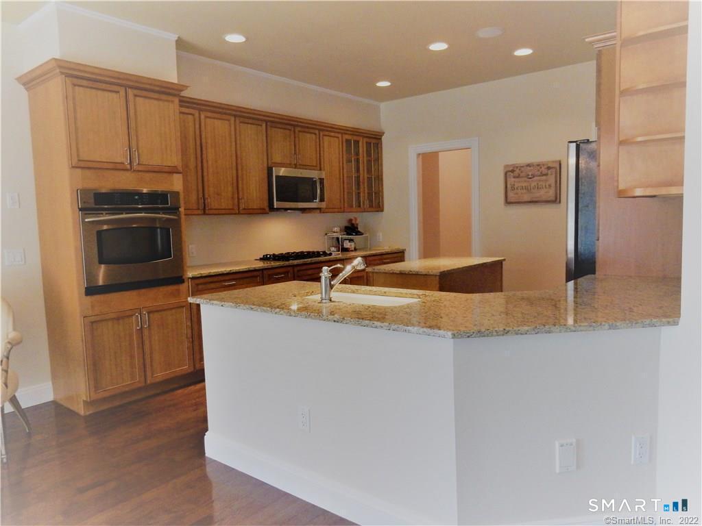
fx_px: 507
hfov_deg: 69.4
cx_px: 351
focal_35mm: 25
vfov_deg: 54.9
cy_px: 263
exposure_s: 1/30
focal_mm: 4.5
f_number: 3.7
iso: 180
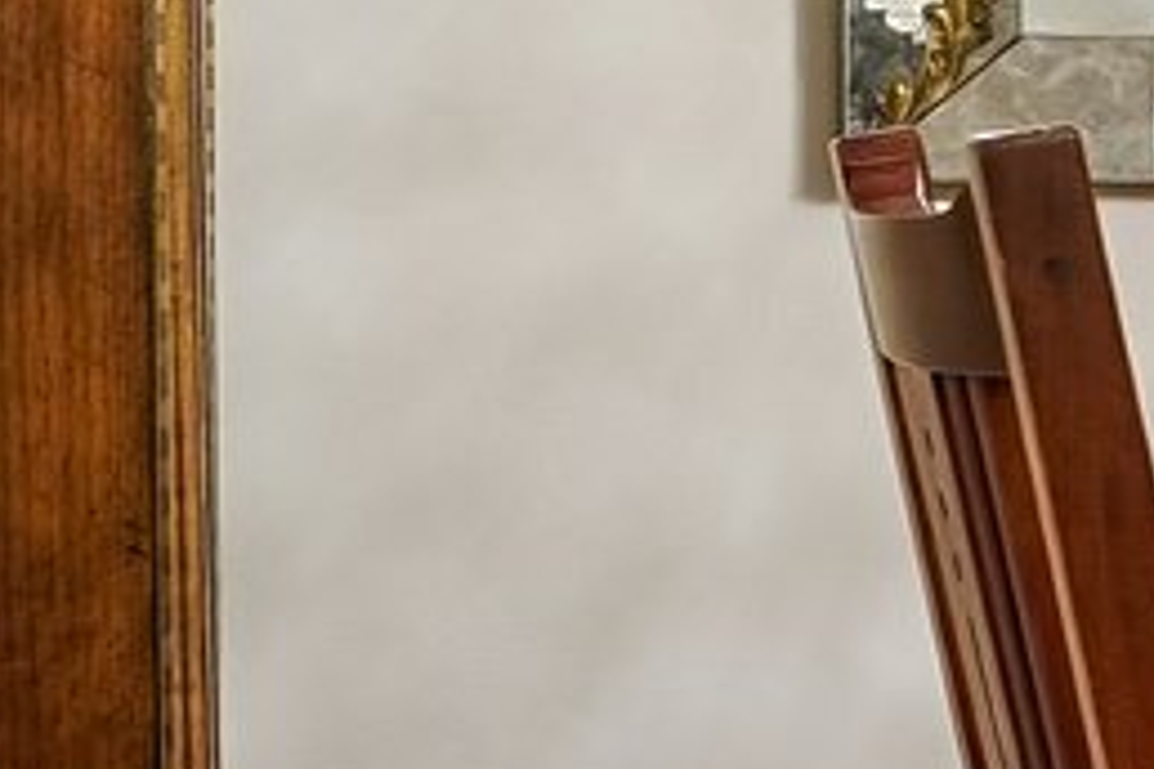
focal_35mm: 111
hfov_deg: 10.9
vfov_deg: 12.3
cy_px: 306
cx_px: 3578
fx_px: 3558
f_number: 8
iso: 400
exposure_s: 1/2.5
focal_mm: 14
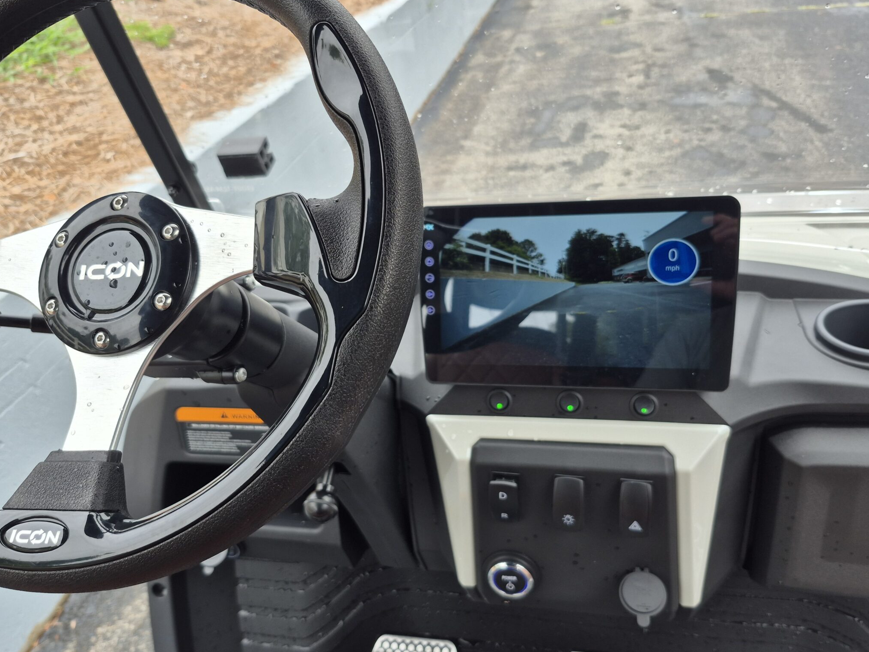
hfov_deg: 61.6
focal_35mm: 29
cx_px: 452
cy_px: 331
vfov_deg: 48.2
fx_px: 728
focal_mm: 5.4
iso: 25
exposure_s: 1/624
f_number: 1.8
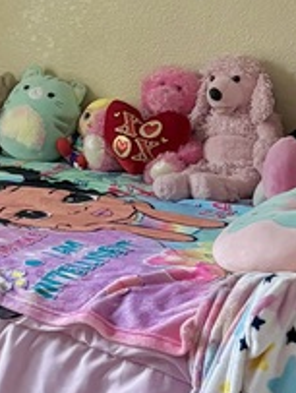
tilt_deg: -10.6
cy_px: 145
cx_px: -197
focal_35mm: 138
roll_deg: -0.5
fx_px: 1568
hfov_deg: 10.3
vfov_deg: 14.3
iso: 500
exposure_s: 1/60
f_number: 1.6
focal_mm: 5.96
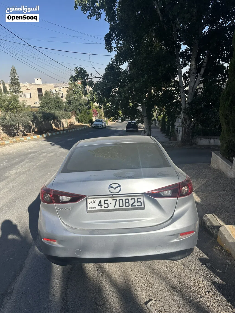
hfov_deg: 56.8
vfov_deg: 71.6
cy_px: 156
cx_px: 118
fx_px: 217
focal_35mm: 24
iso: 80
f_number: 1.78
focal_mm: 6.86
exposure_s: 1/5000
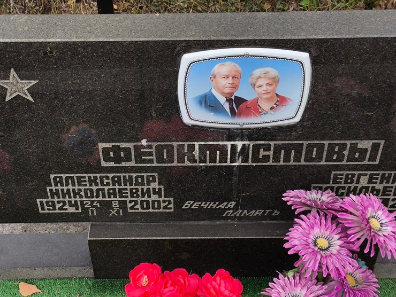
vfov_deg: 27.1
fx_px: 618
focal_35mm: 54
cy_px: 145
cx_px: 185
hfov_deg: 35.5
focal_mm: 4.71
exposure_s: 1/189
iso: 50
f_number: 1.7
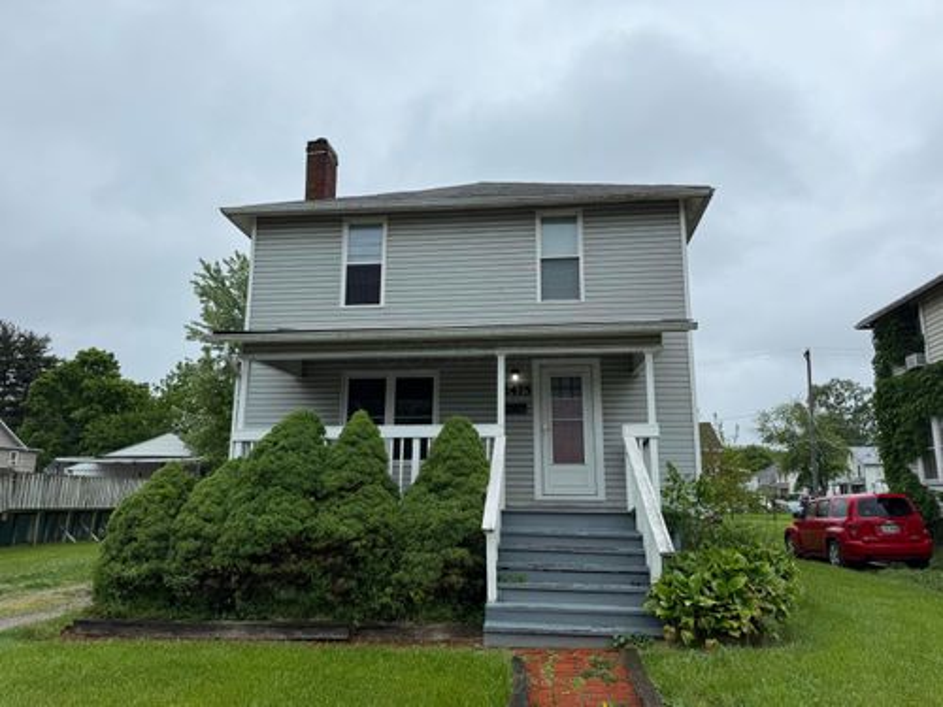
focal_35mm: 24
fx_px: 654
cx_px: 472
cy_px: 354
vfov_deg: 56.8
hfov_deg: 71.6
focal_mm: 6.76
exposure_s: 1/1653
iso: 80
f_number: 1.78
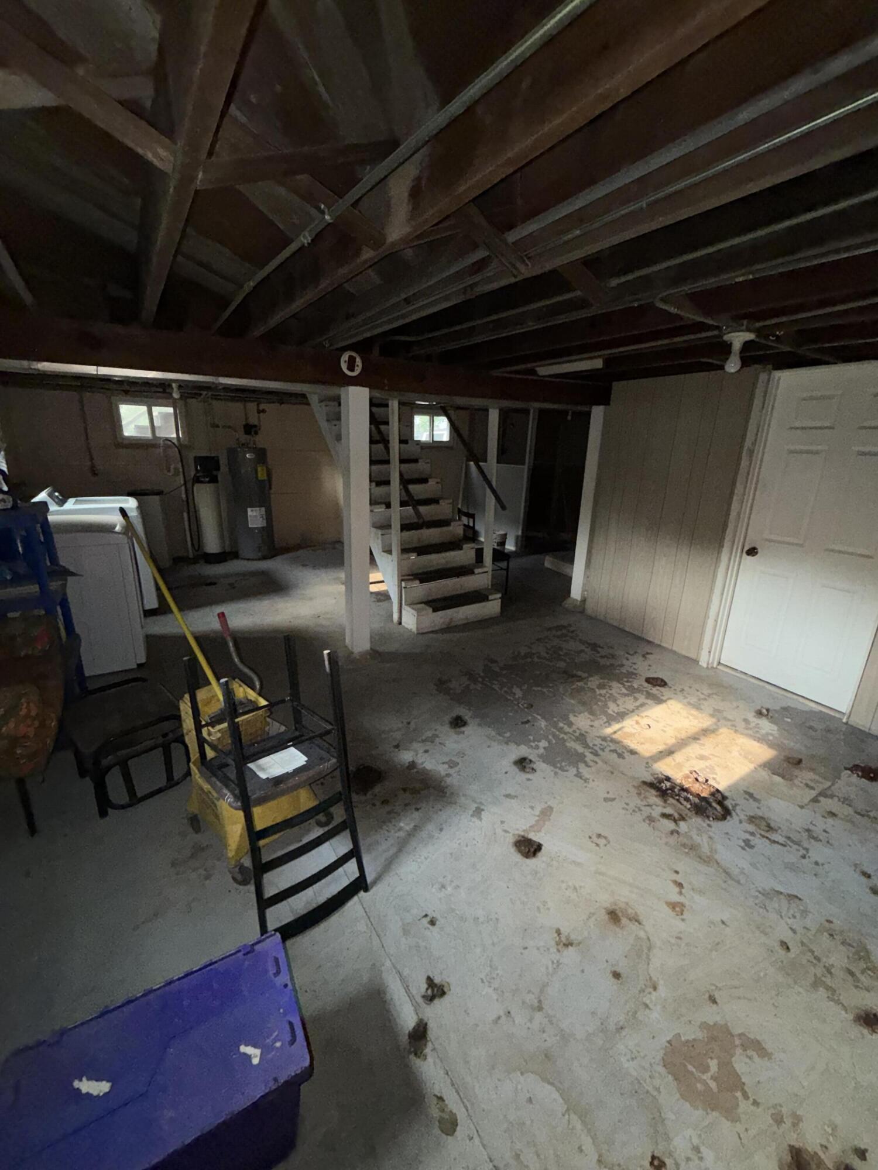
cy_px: 585
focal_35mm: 14
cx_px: 439
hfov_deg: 85.7
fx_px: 473
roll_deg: -1.2
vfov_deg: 102.1
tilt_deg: -17.4
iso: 200
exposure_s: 1/60
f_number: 2.2
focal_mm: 2.22
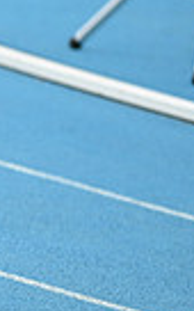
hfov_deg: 1.9
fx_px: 5896
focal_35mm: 697
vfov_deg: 3.0
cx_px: -406
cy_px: 106
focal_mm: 160
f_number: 3.5
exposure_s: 1/3200
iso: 250
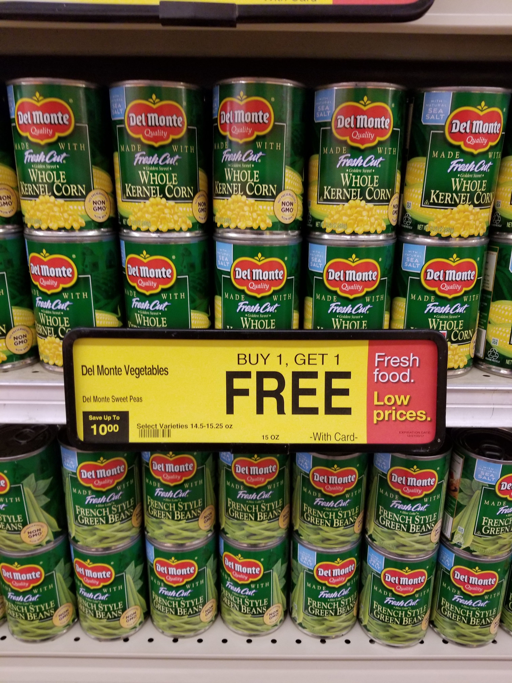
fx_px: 513
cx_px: 256
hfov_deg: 53.1
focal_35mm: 26
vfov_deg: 67.3
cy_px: 342
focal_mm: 4.3
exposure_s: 1/60
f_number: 1.7
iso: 200
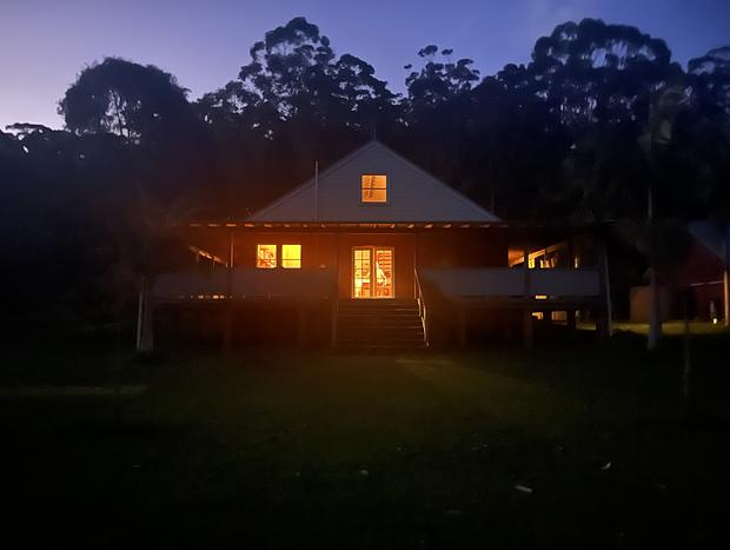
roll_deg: -0.1
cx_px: 365
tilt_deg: +6.5
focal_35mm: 26
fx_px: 549
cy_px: 275
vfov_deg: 53.2
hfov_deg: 67.2
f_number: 1.6
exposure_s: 1/2
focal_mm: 5.1
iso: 3200
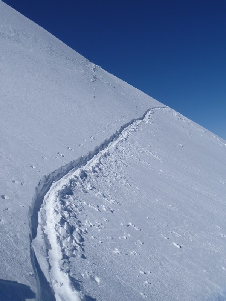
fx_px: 305
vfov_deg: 52.6
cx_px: 113
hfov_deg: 40.7
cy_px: 150
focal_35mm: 35
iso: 80
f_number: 5.6
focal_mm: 6.3
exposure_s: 1/1000
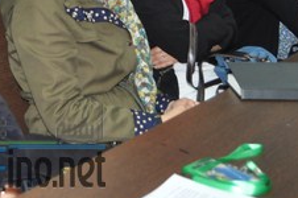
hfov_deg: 23.2
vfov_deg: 15.3
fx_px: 703
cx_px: 21
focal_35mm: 85
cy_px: -59
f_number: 3.5
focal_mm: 20
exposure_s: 1/60
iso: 800
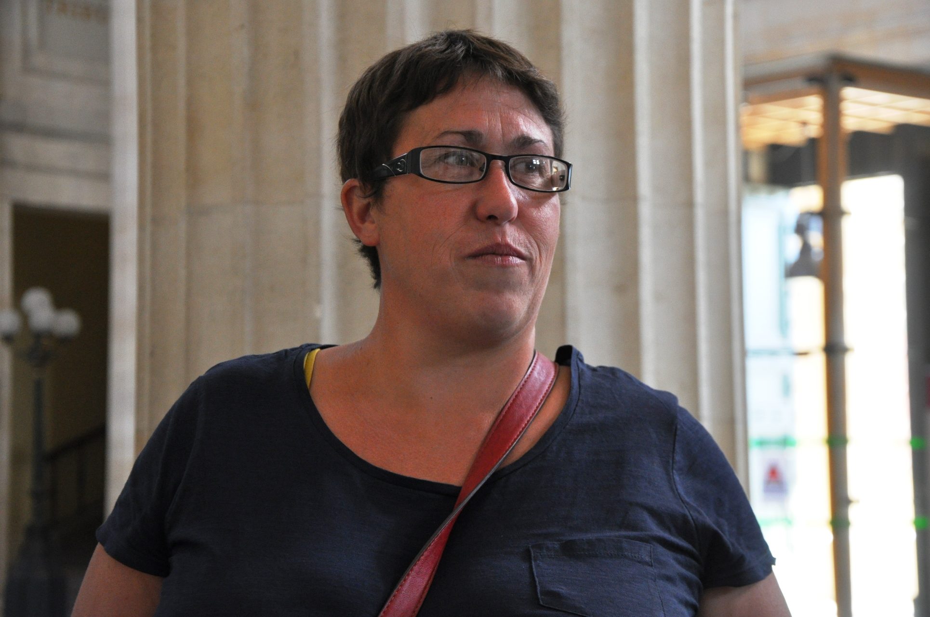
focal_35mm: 93
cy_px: 308
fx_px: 2400
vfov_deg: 14.7
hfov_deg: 21.9
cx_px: 465
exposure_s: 1/50
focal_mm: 62
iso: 800
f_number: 5.3
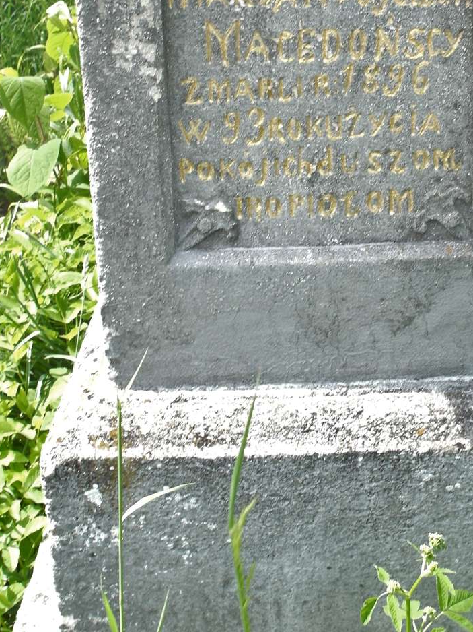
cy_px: 137
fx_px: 1057
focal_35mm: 58
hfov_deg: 25.1
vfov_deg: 32.4
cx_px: 299
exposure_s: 1/60
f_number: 3.5
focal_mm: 7.3
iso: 80
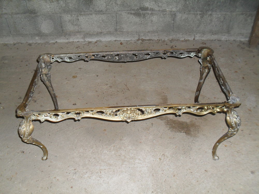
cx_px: 130
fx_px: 262
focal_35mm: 35
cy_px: 97
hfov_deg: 52.6
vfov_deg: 40.7
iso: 200
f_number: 3.2
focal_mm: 6.3
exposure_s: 1/45
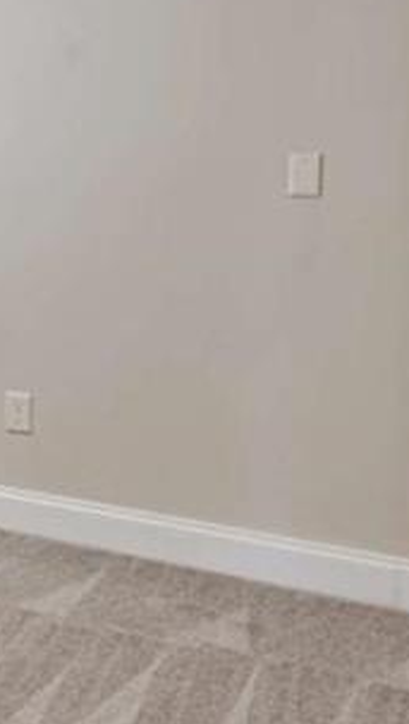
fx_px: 1019
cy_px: 208
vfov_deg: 38.4
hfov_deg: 18.1
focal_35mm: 53
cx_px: -321
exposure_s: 1/2.5
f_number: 8
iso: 400
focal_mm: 15
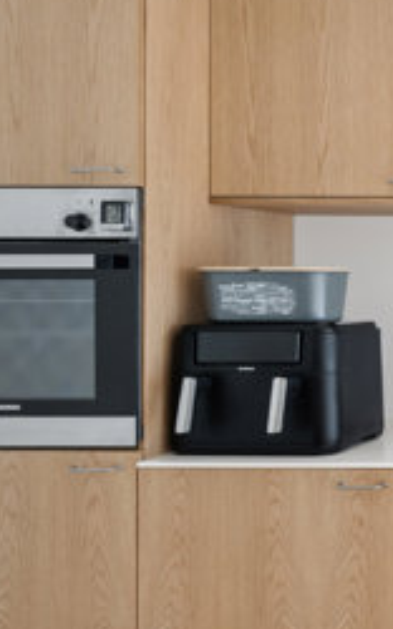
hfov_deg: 17.8
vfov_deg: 41.0
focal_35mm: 49
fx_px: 841
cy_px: 291
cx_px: 796
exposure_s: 1.6
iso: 200
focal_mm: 15
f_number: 10
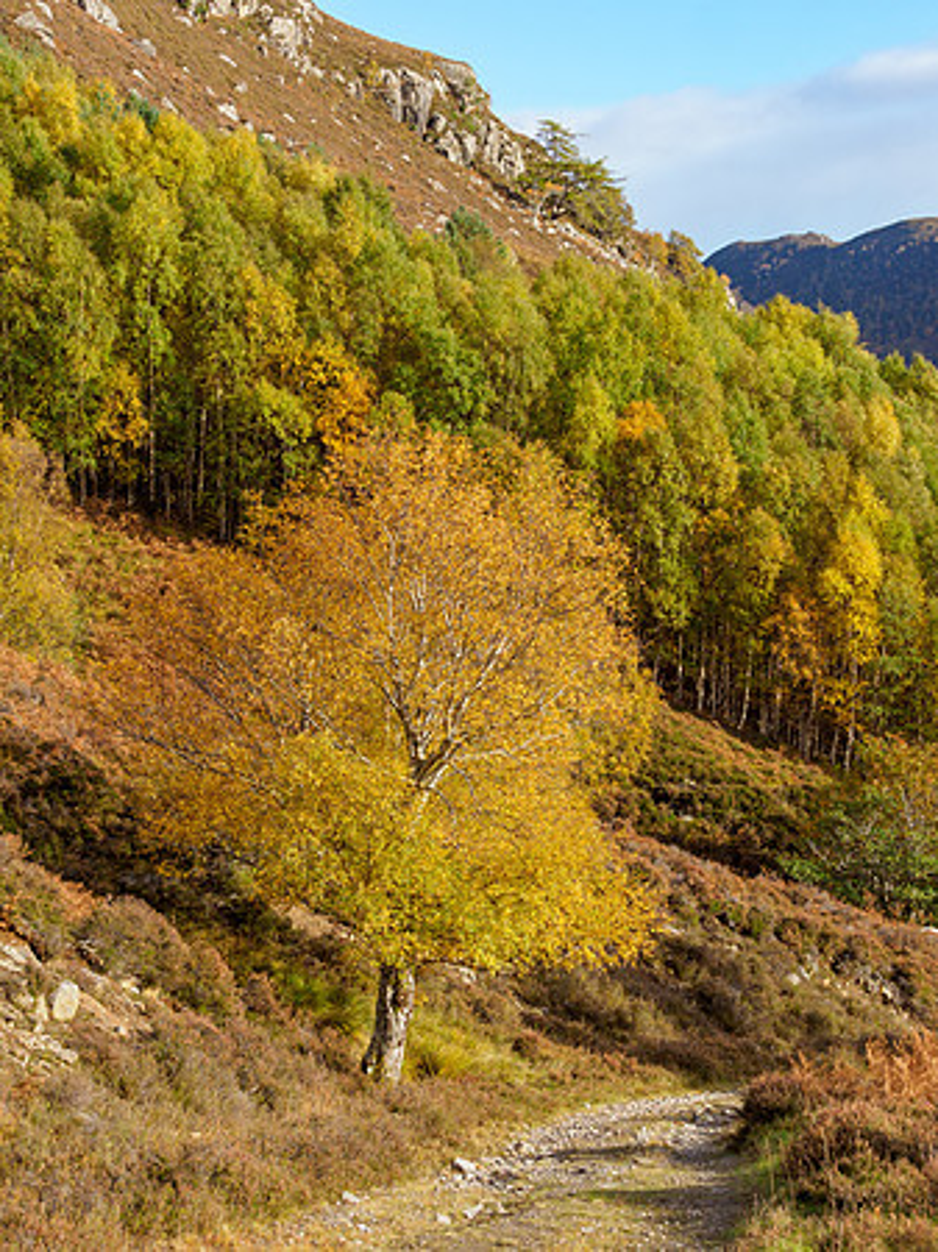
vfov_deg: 24.4
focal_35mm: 80
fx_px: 2893
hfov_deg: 18.4
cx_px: 469
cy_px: 626
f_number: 7.1
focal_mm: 40
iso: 200
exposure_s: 1/250
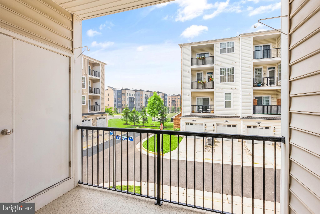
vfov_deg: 73.8
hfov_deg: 96.7
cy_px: 107
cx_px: 160
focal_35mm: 16
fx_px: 142
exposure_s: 1/640
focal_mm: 16
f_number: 8
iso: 1000
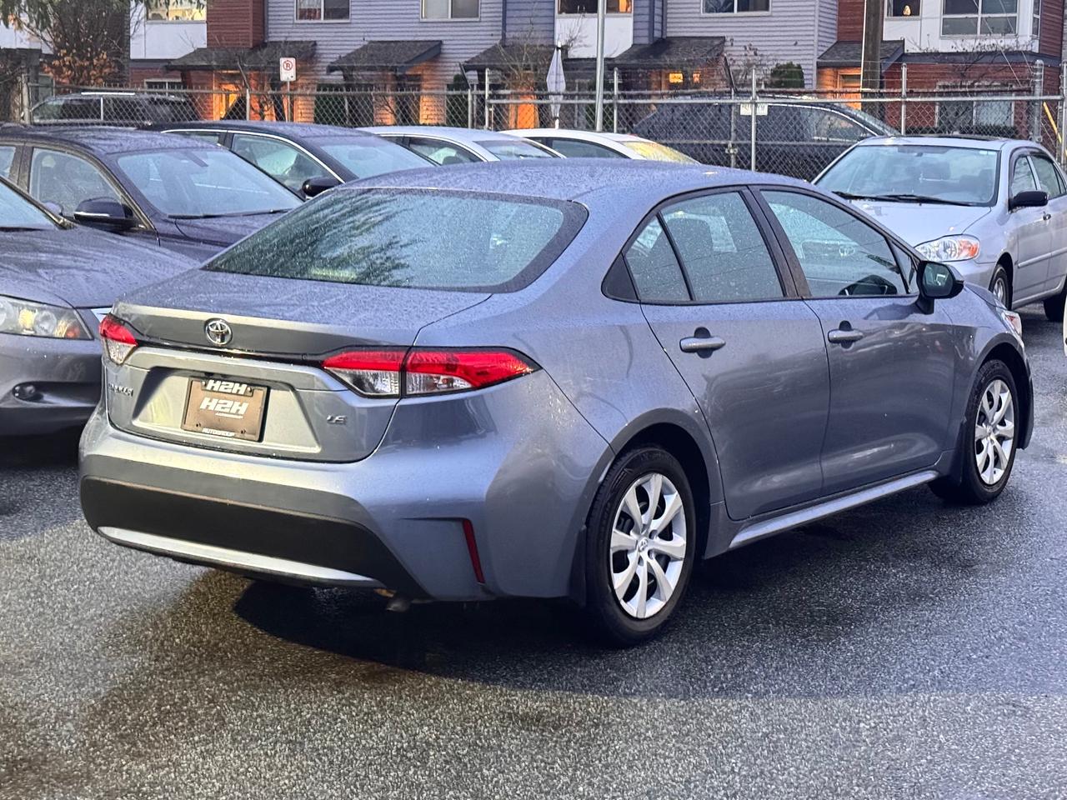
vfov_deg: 30.3
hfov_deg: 39.7
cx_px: 534
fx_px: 1480
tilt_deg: -4.6
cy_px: 400
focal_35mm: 48
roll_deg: -0.9
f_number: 1.78
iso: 800
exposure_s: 1/27
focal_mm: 6.76
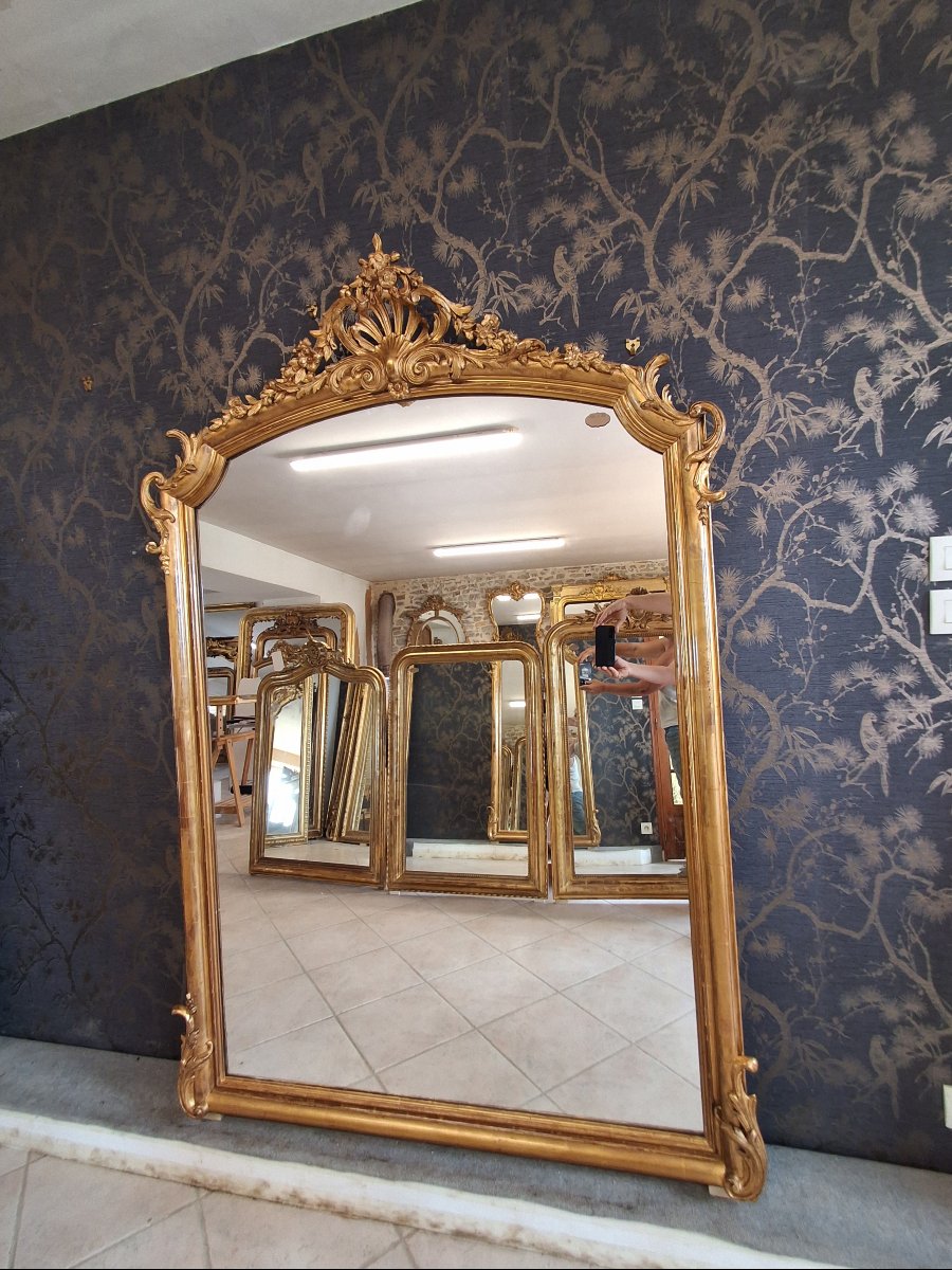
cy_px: 635
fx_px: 587
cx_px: 476
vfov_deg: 94.5
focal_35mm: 16
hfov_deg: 78.1
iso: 160
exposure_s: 1/50
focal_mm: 1.64
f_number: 2.2
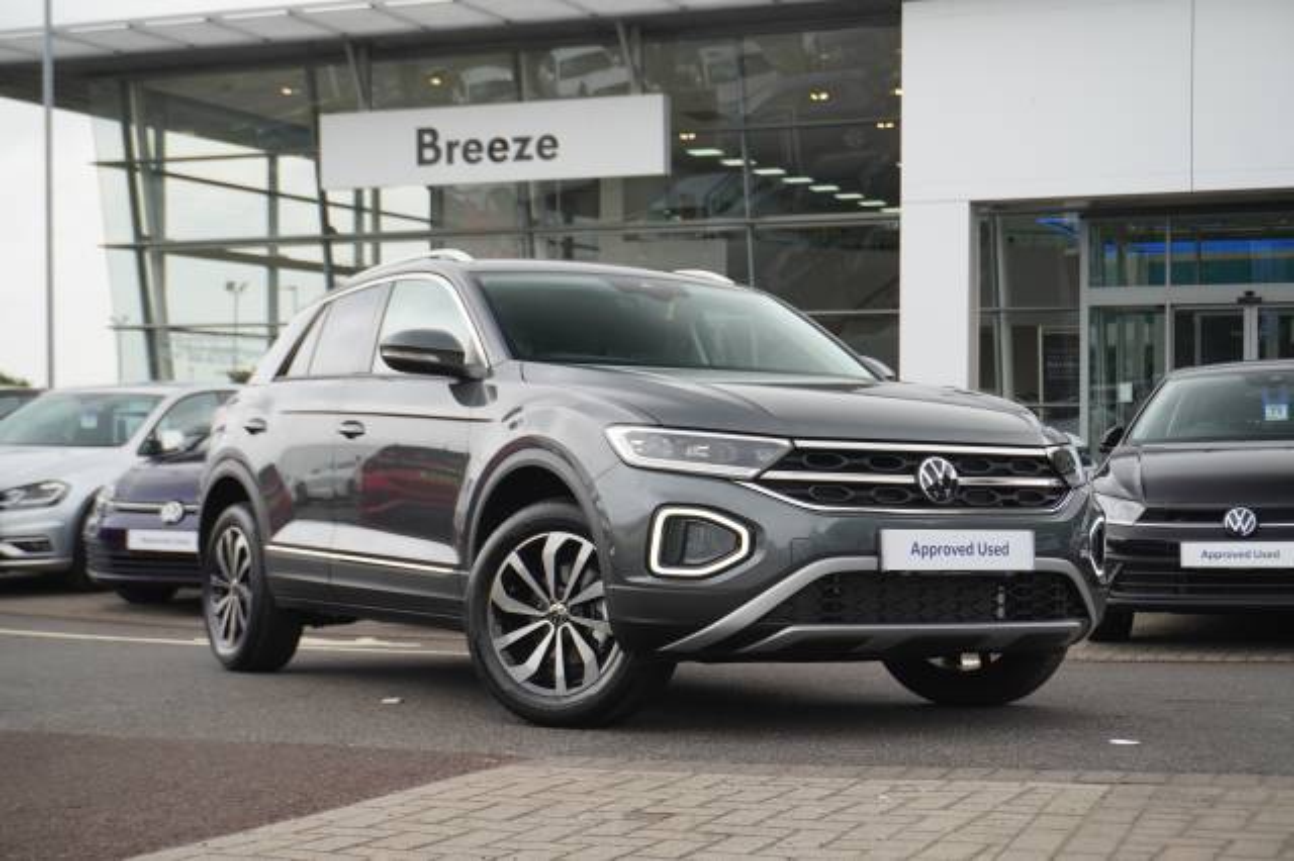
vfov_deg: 23.2
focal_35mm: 58
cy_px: 430
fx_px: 2102
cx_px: 647
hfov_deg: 34.2
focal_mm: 39
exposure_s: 1/160
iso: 200
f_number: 5.6
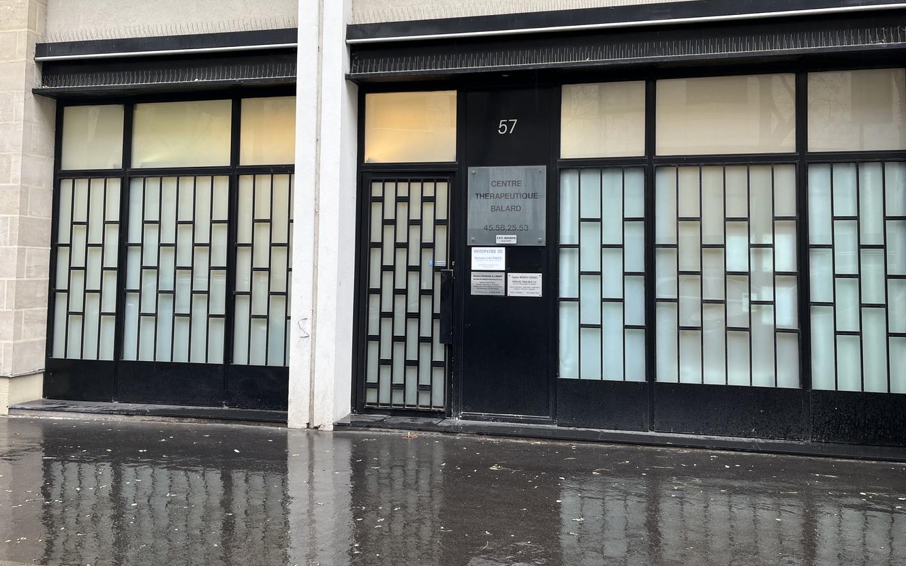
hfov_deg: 61.2
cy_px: 219
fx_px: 765
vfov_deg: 40.4
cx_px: 466
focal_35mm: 31
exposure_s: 1/122
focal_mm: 5.1
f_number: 1.6
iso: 40
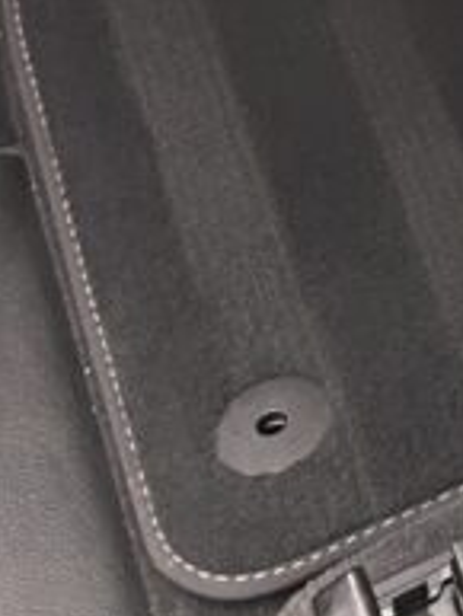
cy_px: -823
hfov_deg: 9.4
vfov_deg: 11.8
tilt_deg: -31.9
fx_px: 2458
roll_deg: -7.7
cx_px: 1169
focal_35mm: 138
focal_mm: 5.7
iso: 250
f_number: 1.5
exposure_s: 1/60
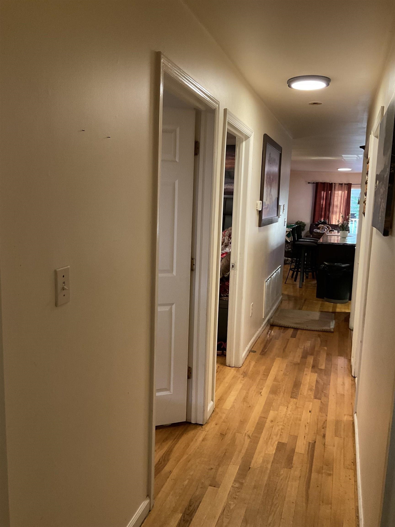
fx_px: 441
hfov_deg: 48.2
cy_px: 264
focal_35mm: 29
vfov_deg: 61.7
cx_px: 198
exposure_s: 1/60
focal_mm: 3
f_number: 1.8
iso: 200
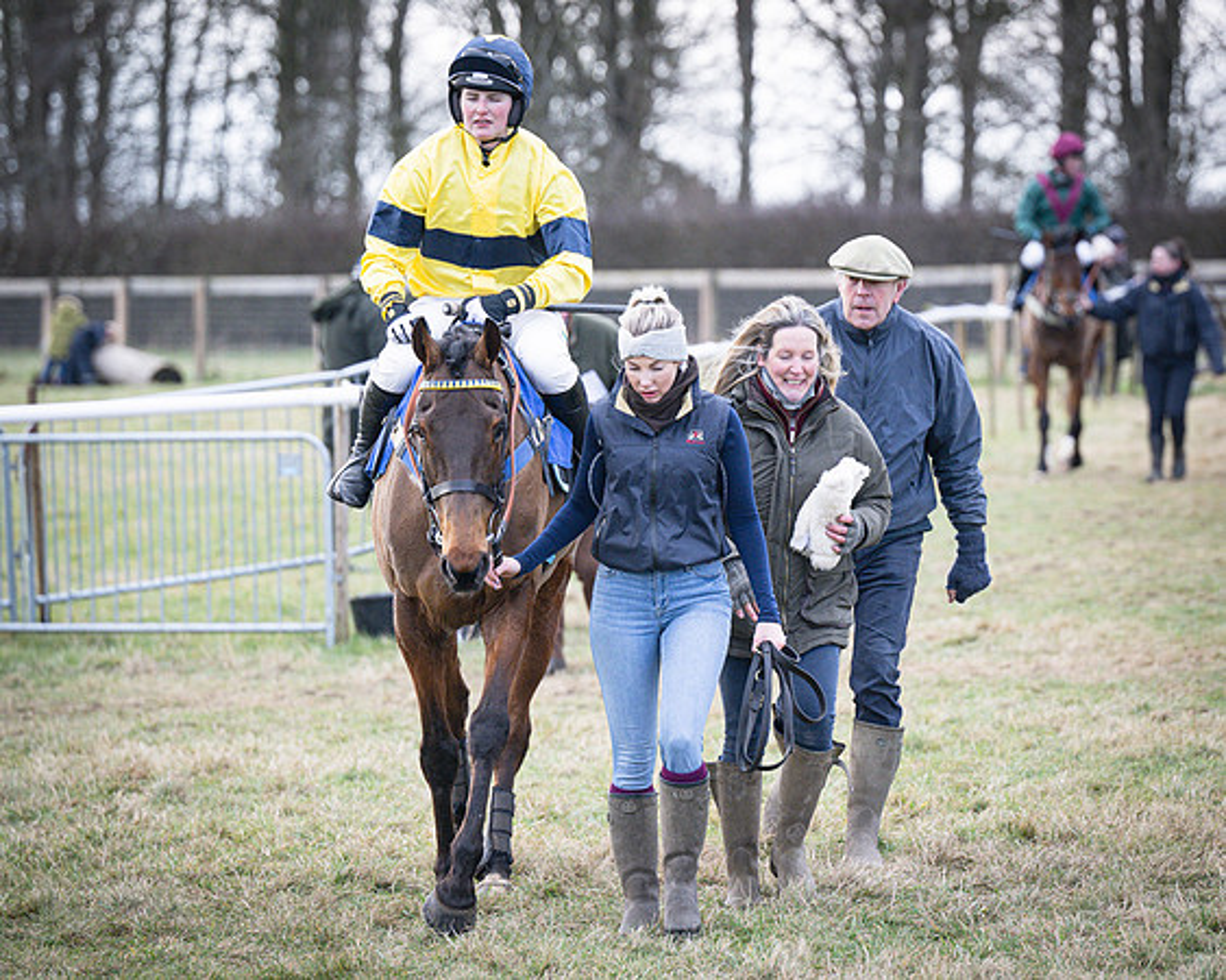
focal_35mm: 215
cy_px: 544
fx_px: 7807
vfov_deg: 7.2
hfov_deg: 9.0
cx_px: 818
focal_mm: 115
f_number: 2.8
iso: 400
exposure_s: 1/1600
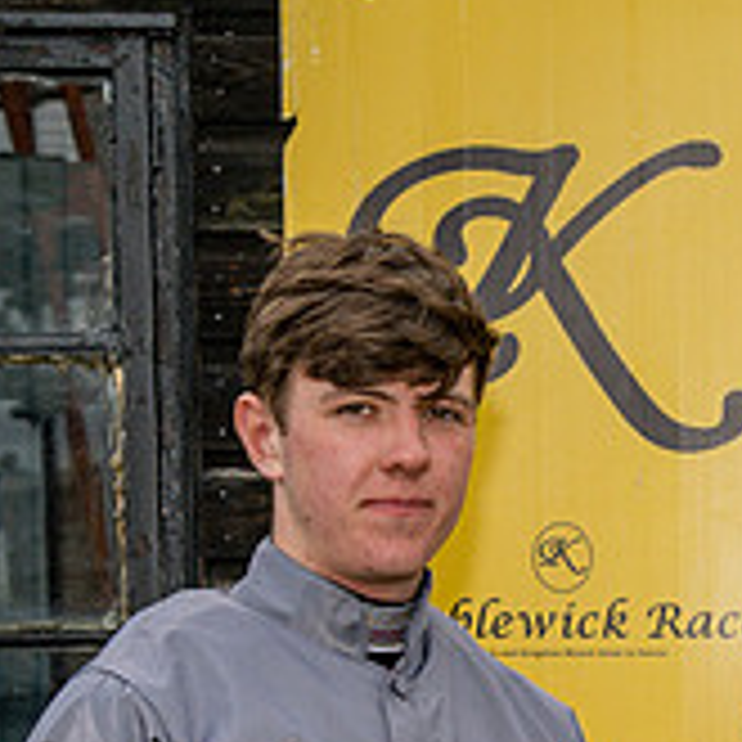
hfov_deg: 9.3
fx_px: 4389
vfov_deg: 9.5
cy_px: 922
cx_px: 1270
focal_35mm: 181
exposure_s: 1/320
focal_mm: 35
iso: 200
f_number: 5
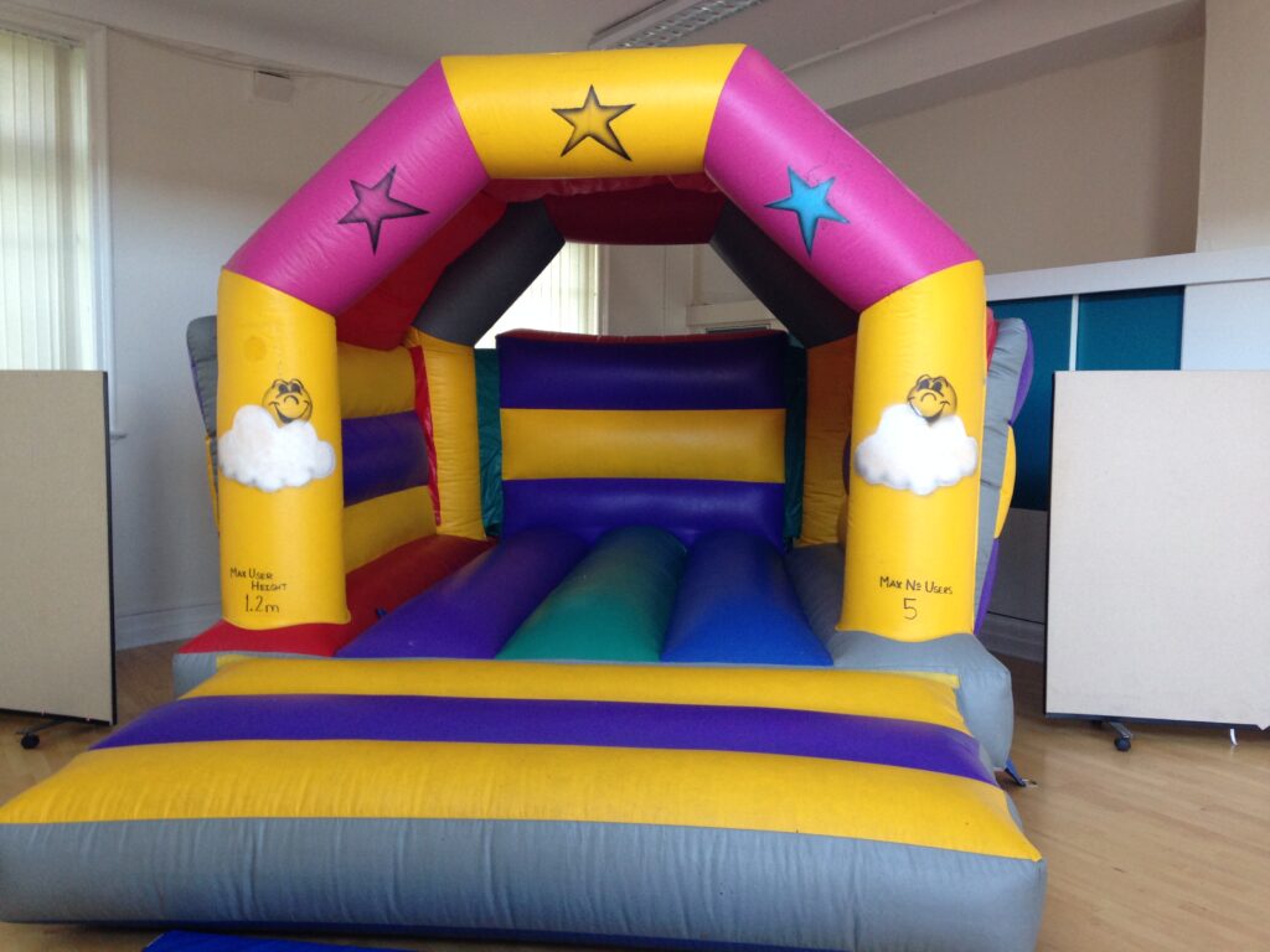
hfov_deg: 55.4
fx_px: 1211
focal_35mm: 33
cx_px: 635
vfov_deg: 42.9
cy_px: 476
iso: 125
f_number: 2.4
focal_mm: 4.12
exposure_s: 1/20
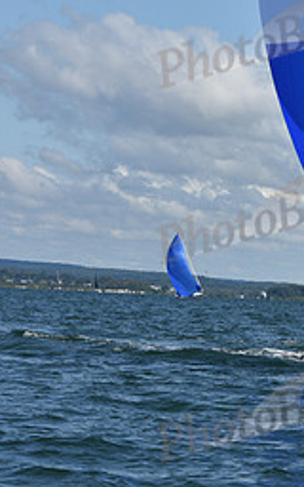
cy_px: 286
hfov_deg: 5.6
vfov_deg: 9.1
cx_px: 524
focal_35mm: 231
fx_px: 3062
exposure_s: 1/1250
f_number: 9
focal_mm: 100
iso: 250
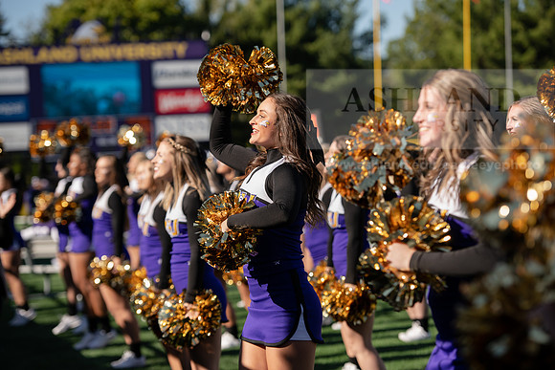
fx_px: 1727
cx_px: 278
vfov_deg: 12.2
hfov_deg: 18.3
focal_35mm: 112
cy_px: 185
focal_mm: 112
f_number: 3.5
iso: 125
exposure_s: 1/1250
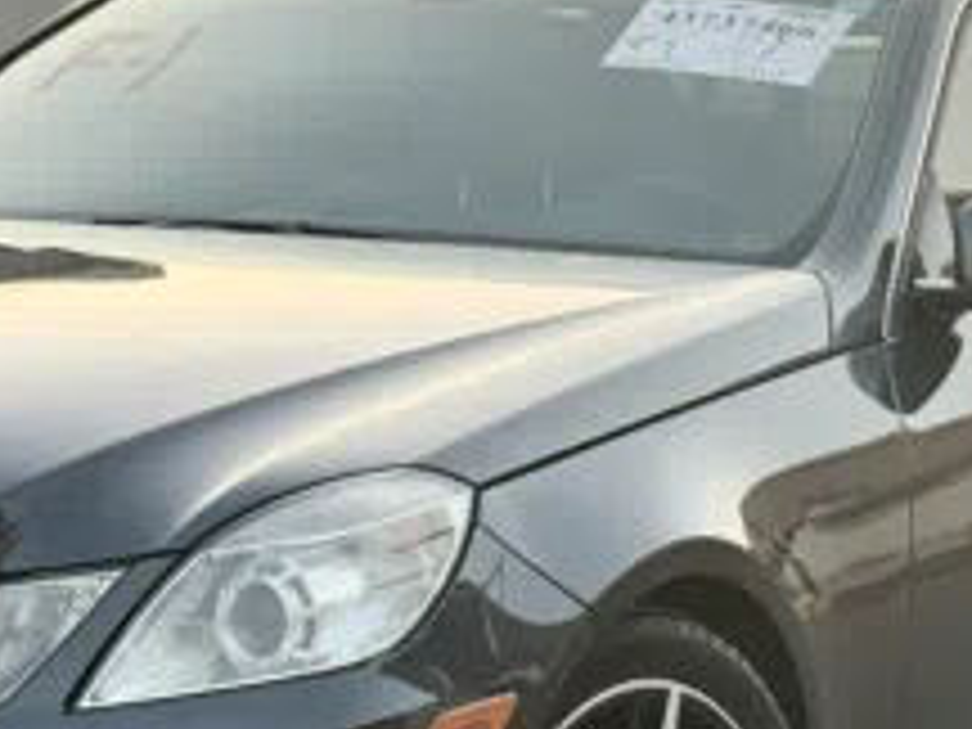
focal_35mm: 142
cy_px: 374
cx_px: 310
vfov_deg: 10.4
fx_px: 3987
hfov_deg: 13.9
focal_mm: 6.76
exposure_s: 1/470
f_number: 1.78
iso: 64
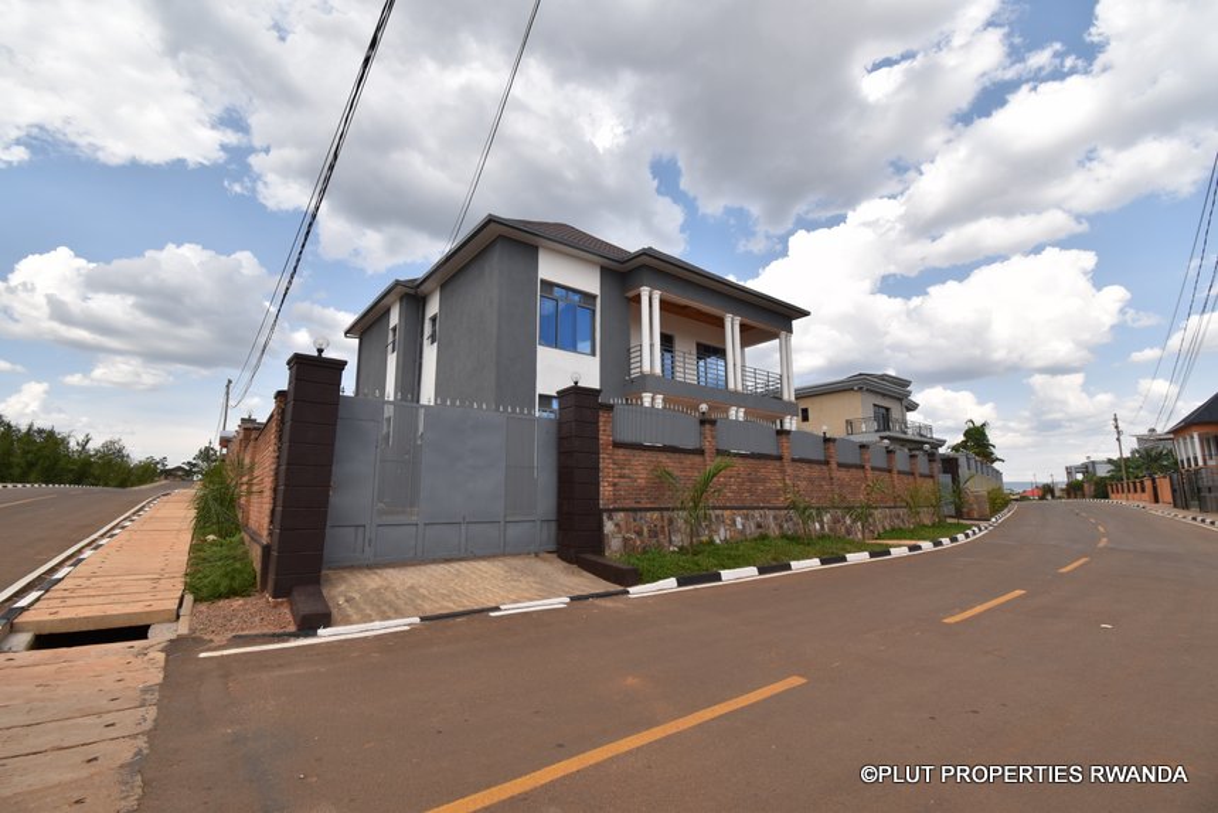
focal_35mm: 15
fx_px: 508
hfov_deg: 100.4
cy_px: 406
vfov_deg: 77.4
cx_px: 609
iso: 100
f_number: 8
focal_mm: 10
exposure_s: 1/200
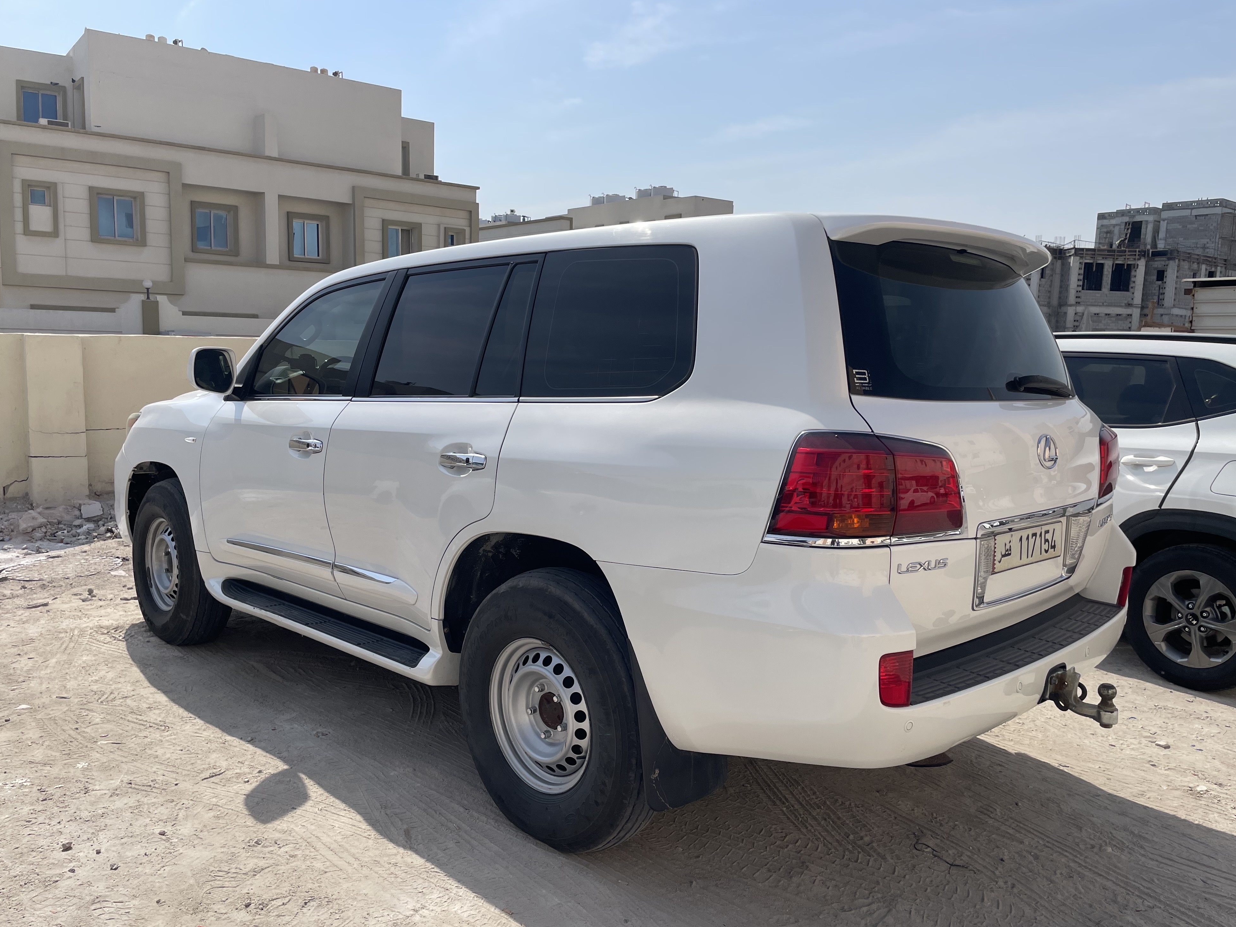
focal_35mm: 27
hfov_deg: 65.3
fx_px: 964
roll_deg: -2.4
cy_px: 481
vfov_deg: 51.3
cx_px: 610
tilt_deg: -8.6
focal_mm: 4.2
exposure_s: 1/6494
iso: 32
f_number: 1.6
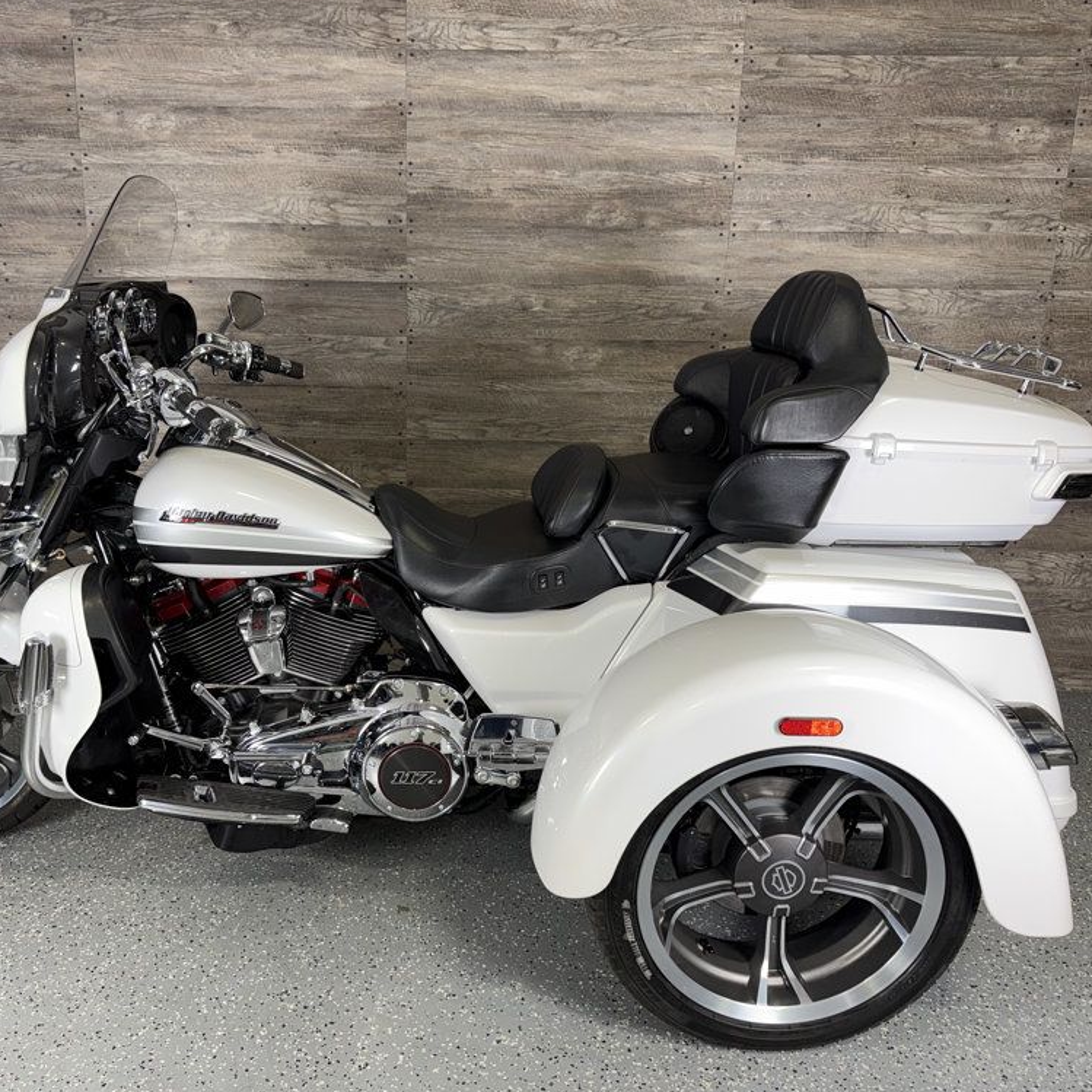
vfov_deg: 55.6
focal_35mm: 29
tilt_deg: -15.2
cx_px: 462
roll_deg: -1.3
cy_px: 537
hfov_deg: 55.4
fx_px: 1035
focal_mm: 6.76
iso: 64
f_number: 1.78
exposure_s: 1/22
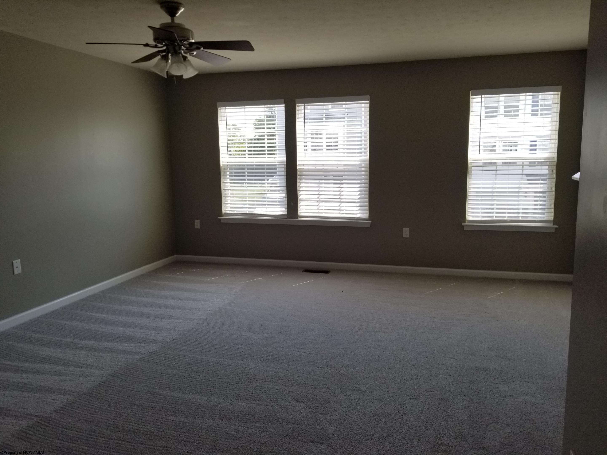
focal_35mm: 26
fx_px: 456
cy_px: 228
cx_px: 304
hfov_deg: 67.3
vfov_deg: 53.1
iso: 50
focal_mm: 4.3
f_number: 1.7
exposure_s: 1/404
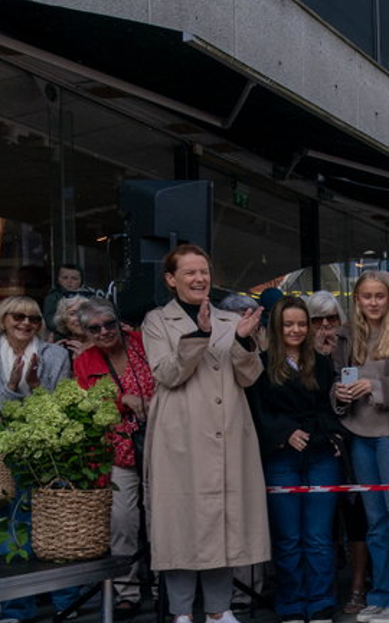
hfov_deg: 15.2
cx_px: 792
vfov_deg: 30.0
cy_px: 418
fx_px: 1153
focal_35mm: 68
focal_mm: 24
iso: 200
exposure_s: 1/1000
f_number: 6.3
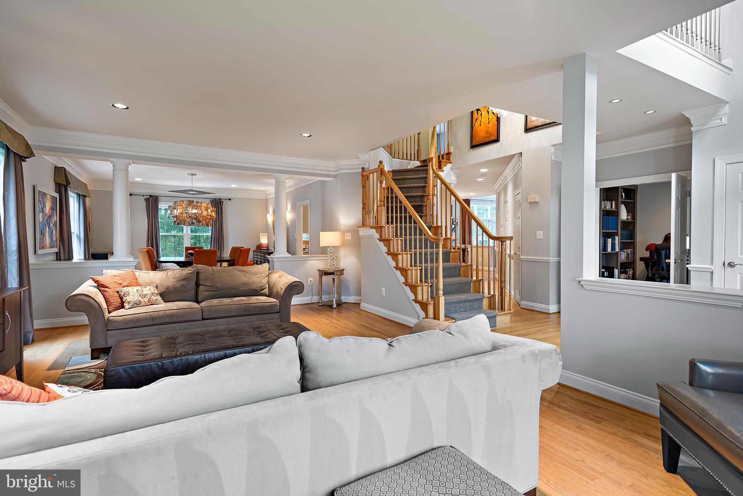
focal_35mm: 18
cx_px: 372
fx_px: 372
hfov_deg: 90.0
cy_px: 248
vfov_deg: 67.4
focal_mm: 18
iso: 250
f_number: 9
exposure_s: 1/6
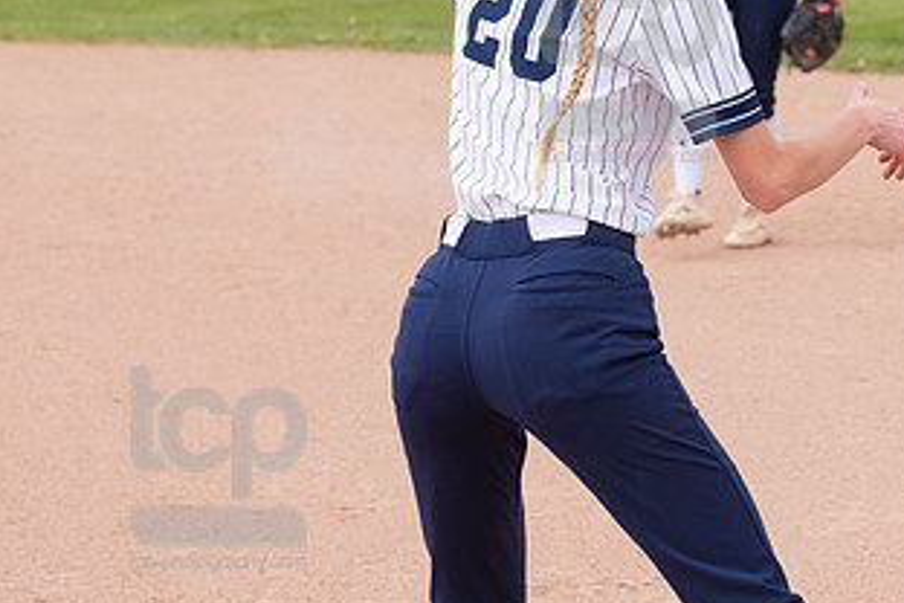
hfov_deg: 7.8
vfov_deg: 5.2
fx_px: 6629
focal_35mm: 264
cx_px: 629
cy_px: 64
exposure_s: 1/1600
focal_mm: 95
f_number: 5.6
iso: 400
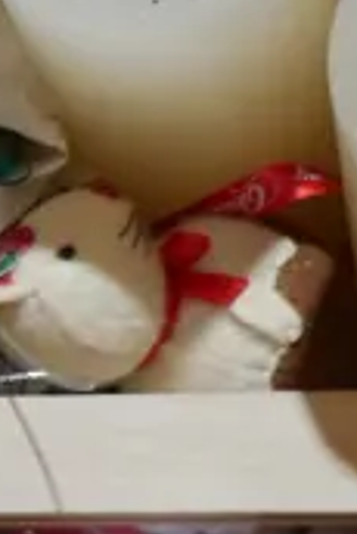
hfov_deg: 5.7
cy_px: -248
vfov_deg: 8.6
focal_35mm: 235
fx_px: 3488
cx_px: -343
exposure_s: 1/60
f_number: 4.1
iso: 320
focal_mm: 19
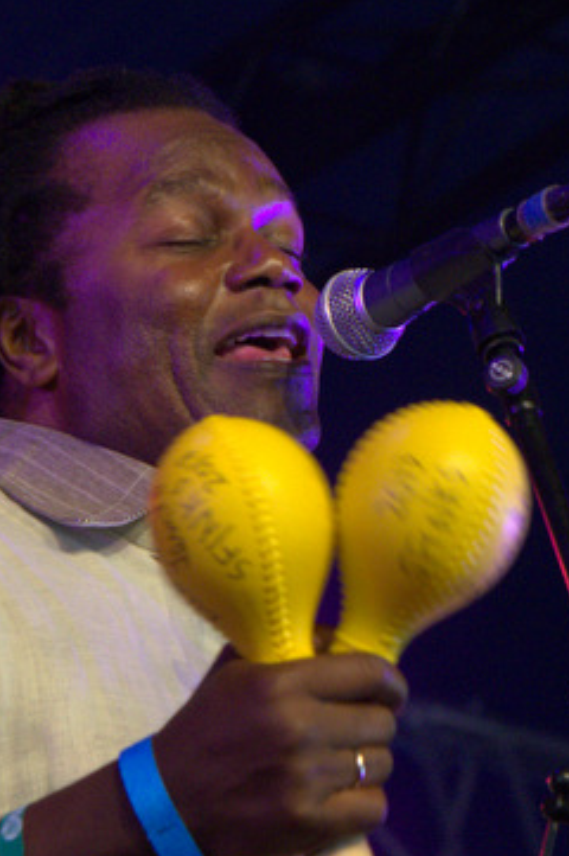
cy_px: 697
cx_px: 183
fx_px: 7102
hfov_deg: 4.6
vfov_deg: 6.9
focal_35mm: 299
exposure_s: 1/160
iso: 3200
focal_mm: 100
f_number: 6.3
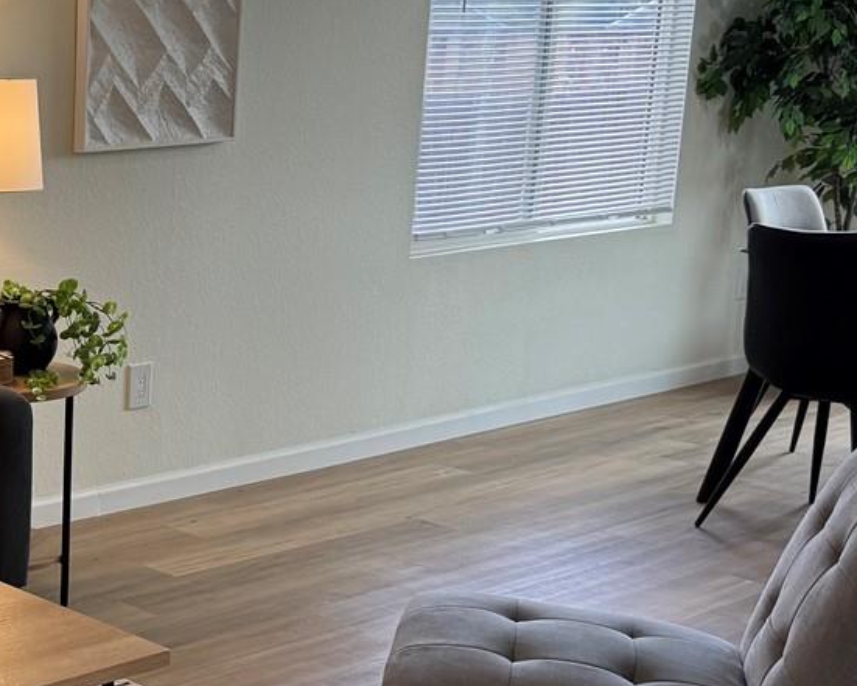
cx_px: -114
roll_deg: +0.6
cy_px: 454
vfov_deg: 22.4
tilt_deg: -14.9
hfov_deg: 25.6
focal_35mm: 68
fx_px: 1725
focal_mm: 6.76
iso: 160
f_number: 1.78
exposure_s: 1/120
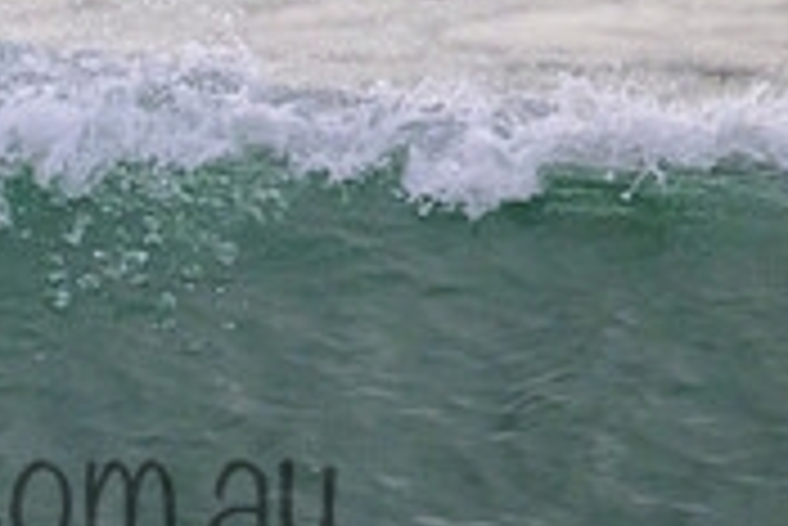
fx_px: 69575
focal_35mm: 3176
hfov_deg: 0.6
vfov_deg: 0.4
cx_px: -394
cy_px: 379
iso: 2800
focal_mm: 800
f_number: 11
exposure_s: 1/2000
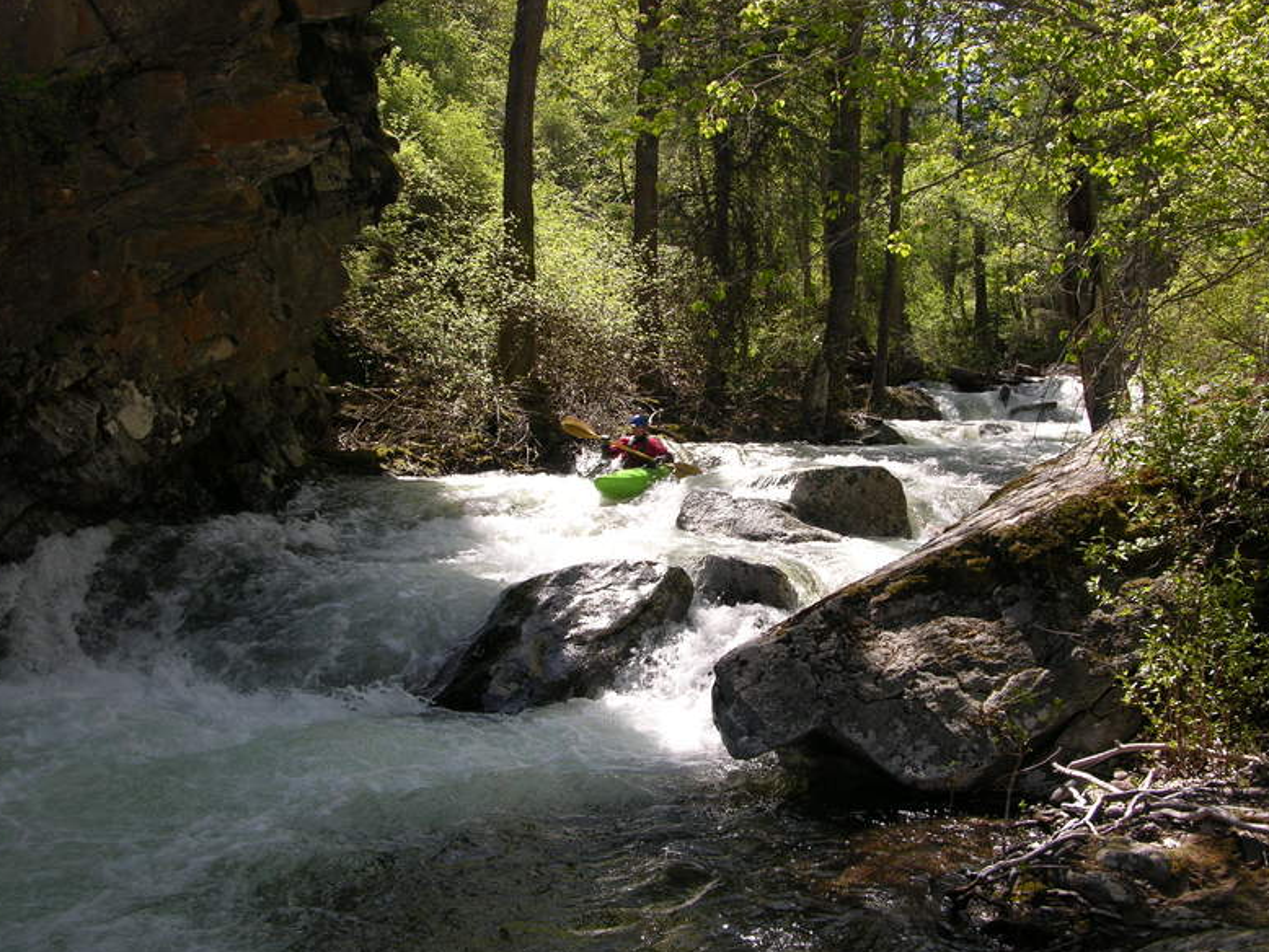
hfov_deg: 50.1
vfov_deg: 38.7
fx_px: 1357
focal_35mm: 37
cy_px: 471
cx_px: 628
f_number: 5
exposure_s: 1/135
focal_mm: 9.2
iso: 50
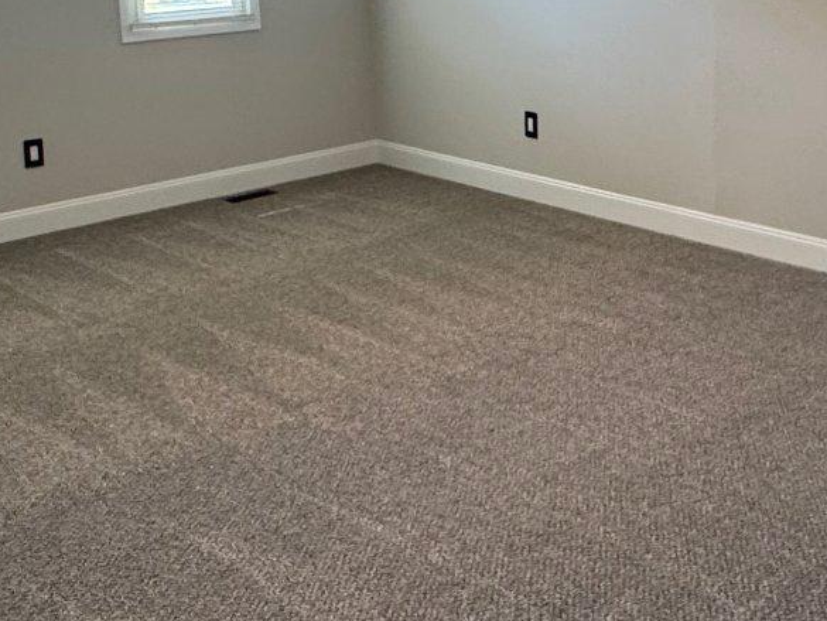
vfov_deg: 28.7
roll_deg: +1.3
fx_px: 1171
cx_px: 578
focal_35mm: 49
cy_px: 78
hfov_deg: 38.3
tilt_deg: -9.5
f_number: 2.2
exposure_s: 1/60
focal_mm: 2.22
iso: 200
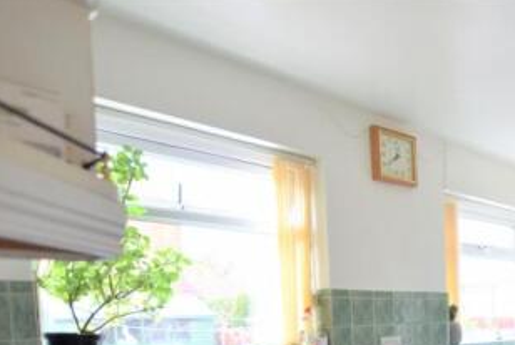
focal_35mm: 35
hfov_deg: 46.4
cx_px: 504
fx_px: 502
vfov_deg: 33.9
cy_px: 359
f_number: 3.5
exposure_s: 1/50
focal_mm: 11
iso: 200
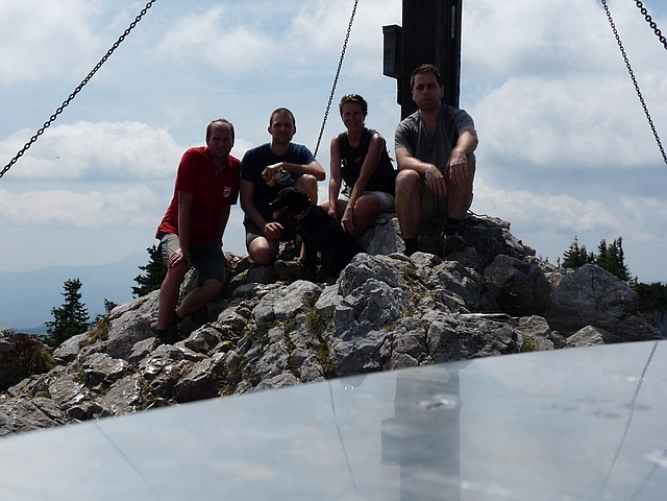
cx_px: 334
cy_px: 250
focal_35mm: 46
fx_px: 886
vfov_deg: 31.5
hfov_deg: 41.2
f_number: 7.1
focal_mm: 8.2
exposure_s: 1/500
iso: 100
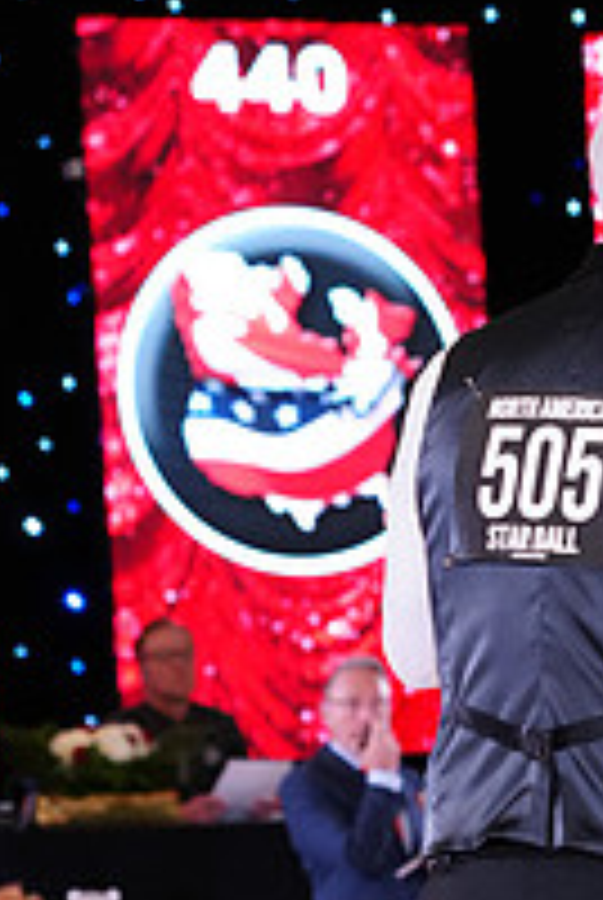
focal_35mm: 220
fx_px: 5508
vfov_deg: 9.2
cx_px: 781
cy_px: 1058
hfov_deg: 6.2
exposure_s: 1/250
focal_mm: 76
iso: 3200
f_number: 4.5
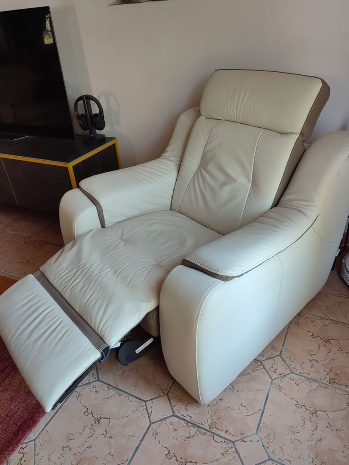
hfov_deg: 53.1
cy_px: 234
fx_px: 349
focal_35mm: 26
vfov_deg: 67.3
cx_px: 173
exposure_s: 1/33
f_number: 1.9
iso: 140
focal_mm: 6.04
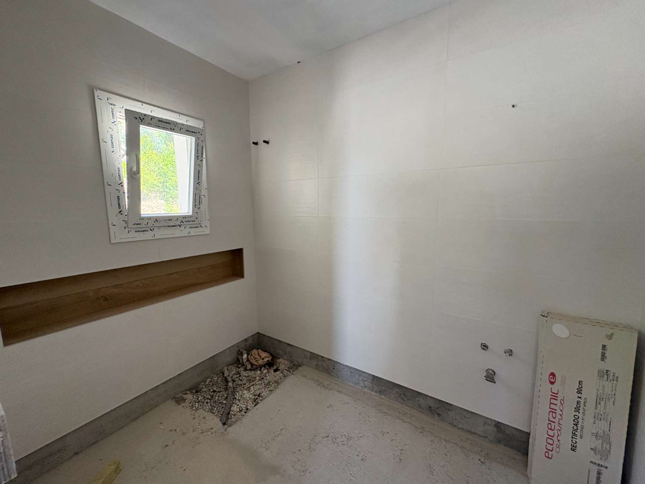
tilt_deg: -7.6
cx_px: 322
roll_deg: +0.5
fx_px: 261
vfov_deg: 85.7
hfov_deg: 102.1
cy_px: 242
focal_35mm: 14
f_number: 2.2
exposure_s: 1/99
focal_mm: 2.22
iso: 200
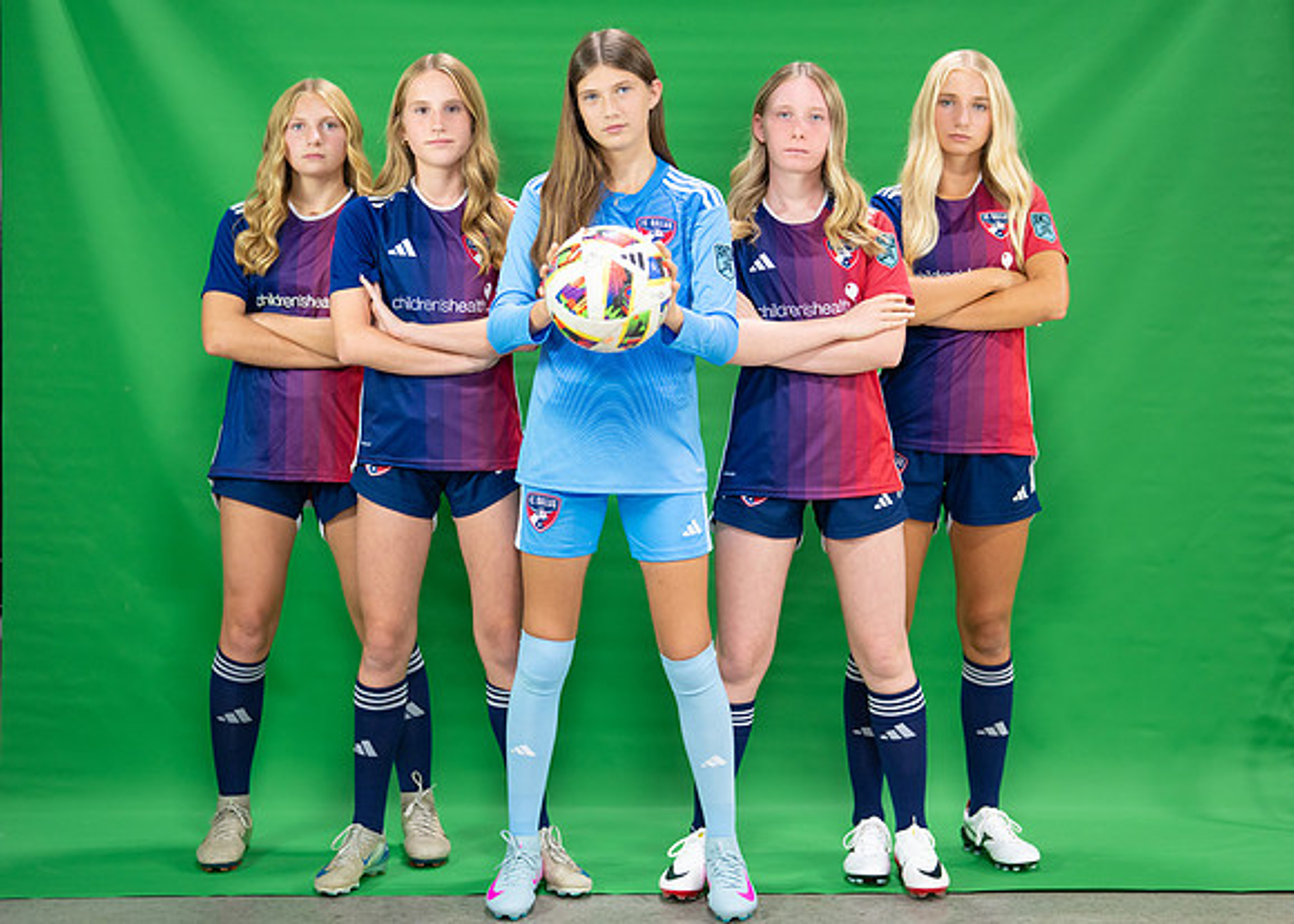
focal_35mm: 63
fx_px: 2310
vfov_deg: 22.6
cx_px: 693
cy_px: 440
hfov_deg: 31.3
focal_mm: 50
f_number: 1.4
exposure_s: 1/500
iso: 640
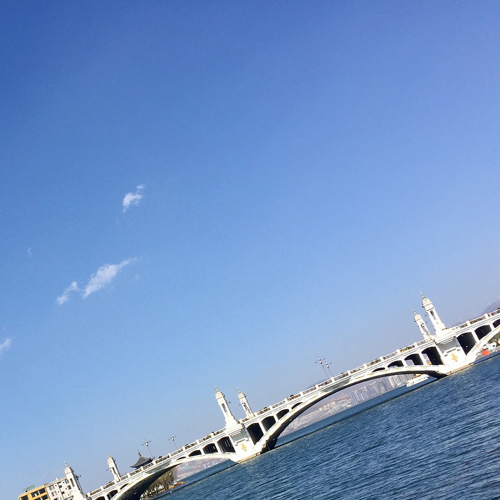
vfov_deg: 34.9
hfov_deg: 34.4
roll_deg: +23.9
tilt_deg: +10.9
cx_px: 112
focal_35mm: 48
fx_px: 784
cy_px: 348
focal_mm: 4.15
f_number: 2.2
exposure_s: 1/2083
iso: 32
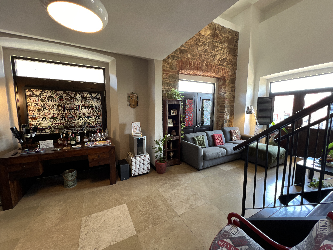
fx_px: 125
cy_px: 125
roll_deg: +0.4
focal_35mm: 13
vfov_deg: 89.9
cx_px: 166
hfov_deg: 106.2
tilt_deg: -6.3
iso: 100
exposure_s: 1/30
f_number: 1.8
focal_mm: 1.57
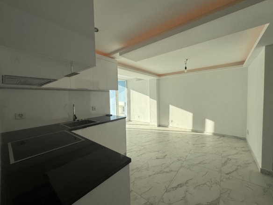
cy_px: 102
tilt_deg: -2.7
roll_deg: +1.4
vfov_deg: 85.7
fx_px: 110
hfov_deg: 102.1
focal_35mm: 14
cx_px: 136
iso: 40
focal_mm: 2.22
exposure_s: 1/1449
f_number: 2.2
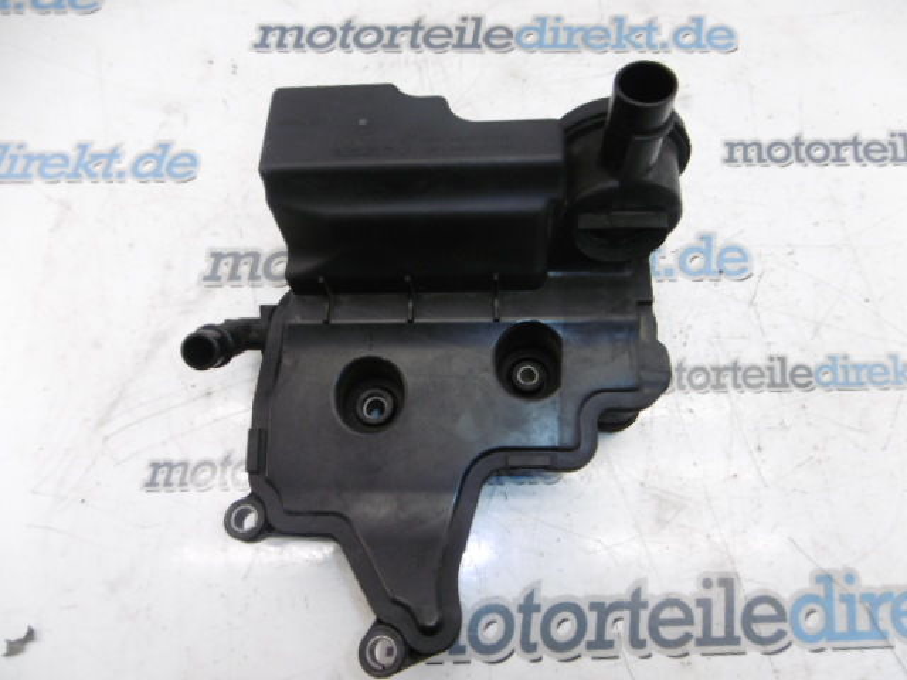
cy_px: 340
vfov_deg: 56.8
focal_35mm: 24
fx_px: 629
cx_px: 454
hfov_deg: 71.6
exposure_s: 1/60
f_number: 3.1
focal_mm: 4.3
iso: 200
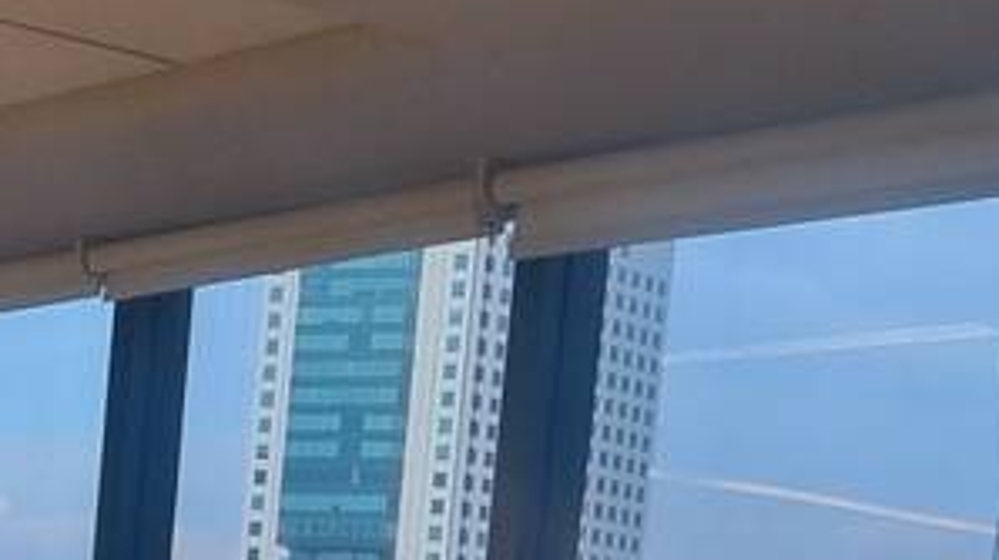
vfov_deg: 8.3
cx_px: 295
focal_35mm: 137
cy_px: 1244
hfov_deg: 15.6
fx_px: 3626
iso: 160
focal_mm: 5.4
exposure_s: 1/60
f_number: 1.8
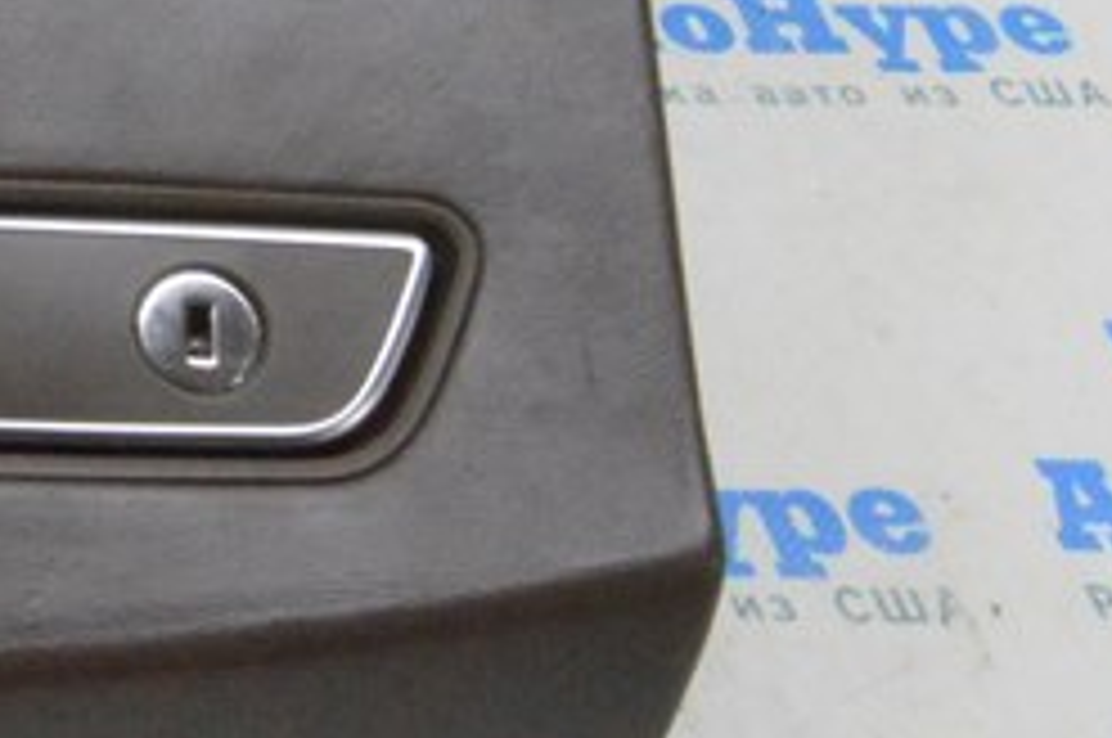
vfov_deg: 11.5
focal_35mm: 112
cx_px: -882
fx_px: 3455
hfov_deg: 15.7
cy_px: -461
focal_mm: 18
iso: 6400
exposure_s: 1/20
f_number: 20
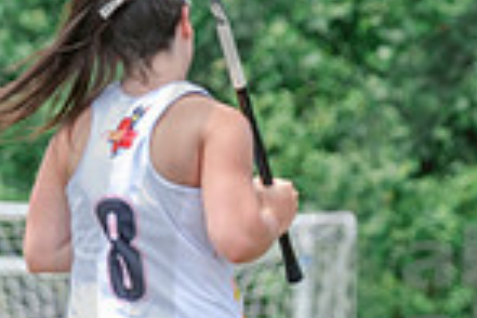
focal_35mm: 1479
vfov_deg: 0.9
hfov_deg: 1.4
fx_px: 19595
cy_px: 510
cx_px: 744
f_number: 4
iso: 250
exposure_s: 1/1000
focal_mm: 200
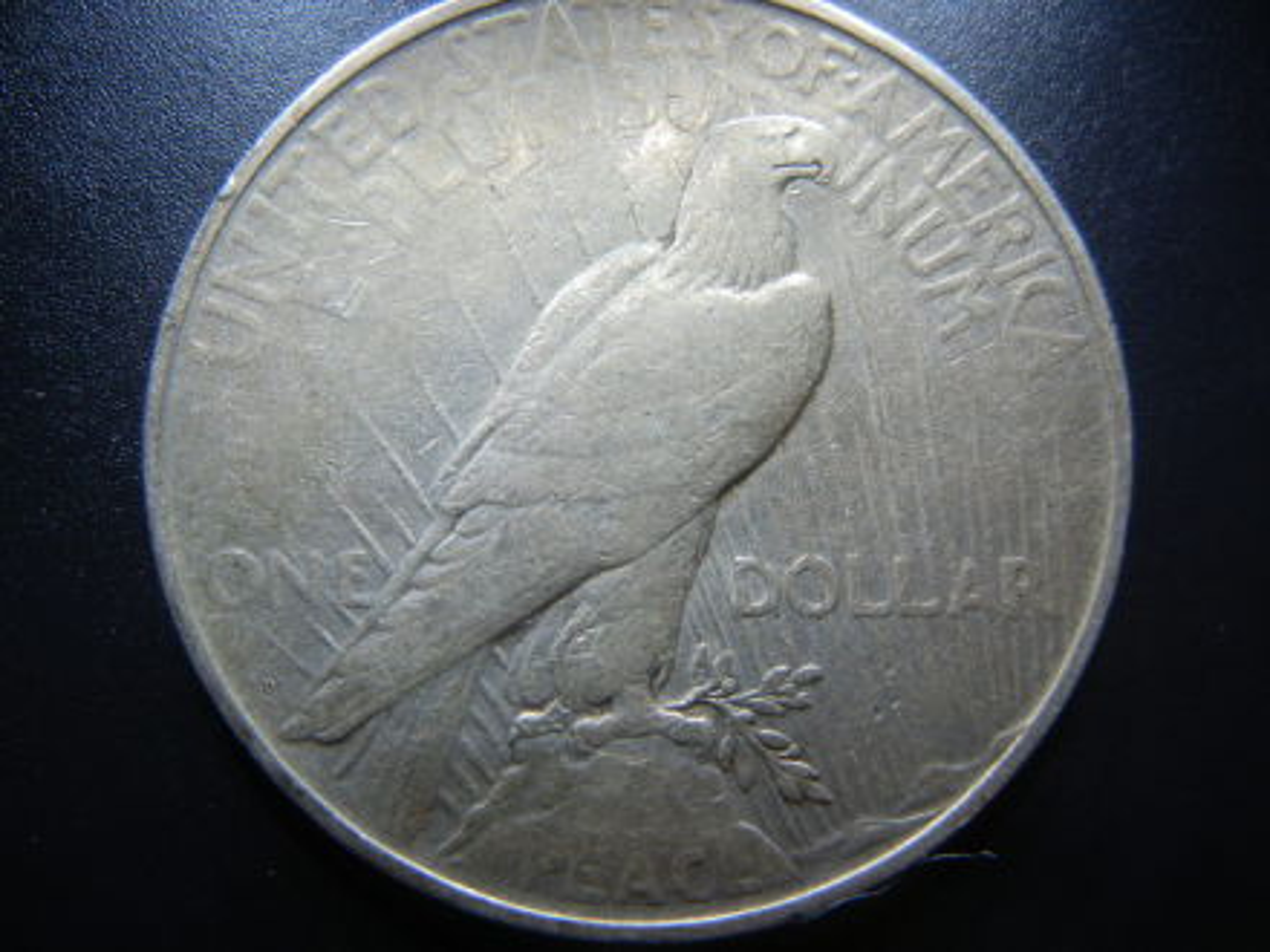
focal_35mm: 30
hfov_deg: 60.0
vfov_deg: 46.8
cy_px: 476
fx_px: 1101
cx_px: 635
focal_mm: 5.4
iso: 160
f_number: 3.5
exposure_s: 1/140
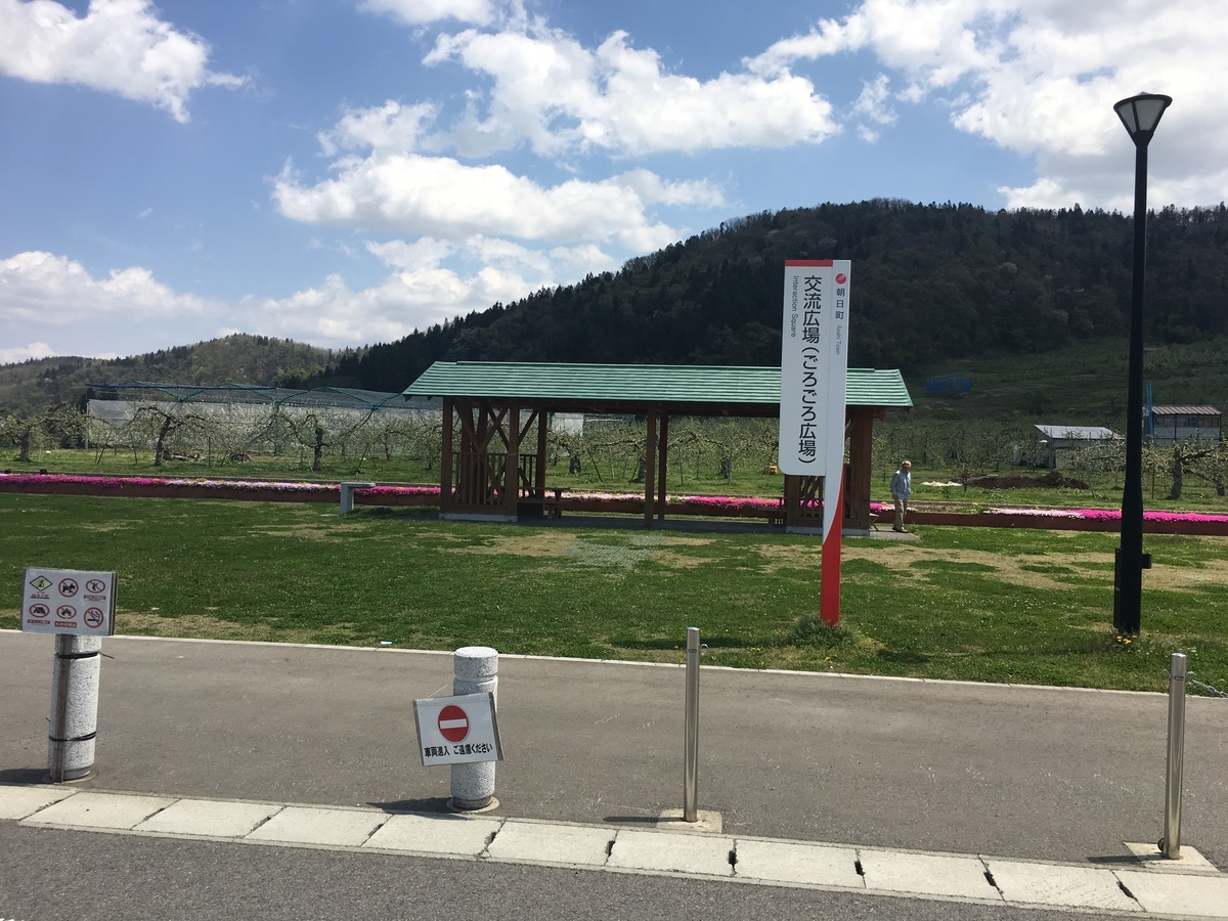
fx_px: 1029
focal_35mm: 29
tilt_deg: -0.6
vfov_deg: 48.2
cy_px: 460
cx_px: 614
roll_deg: -0.3
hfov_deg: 61.7
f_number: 2.2
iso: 25
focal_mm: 4.15
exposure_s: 1/1972
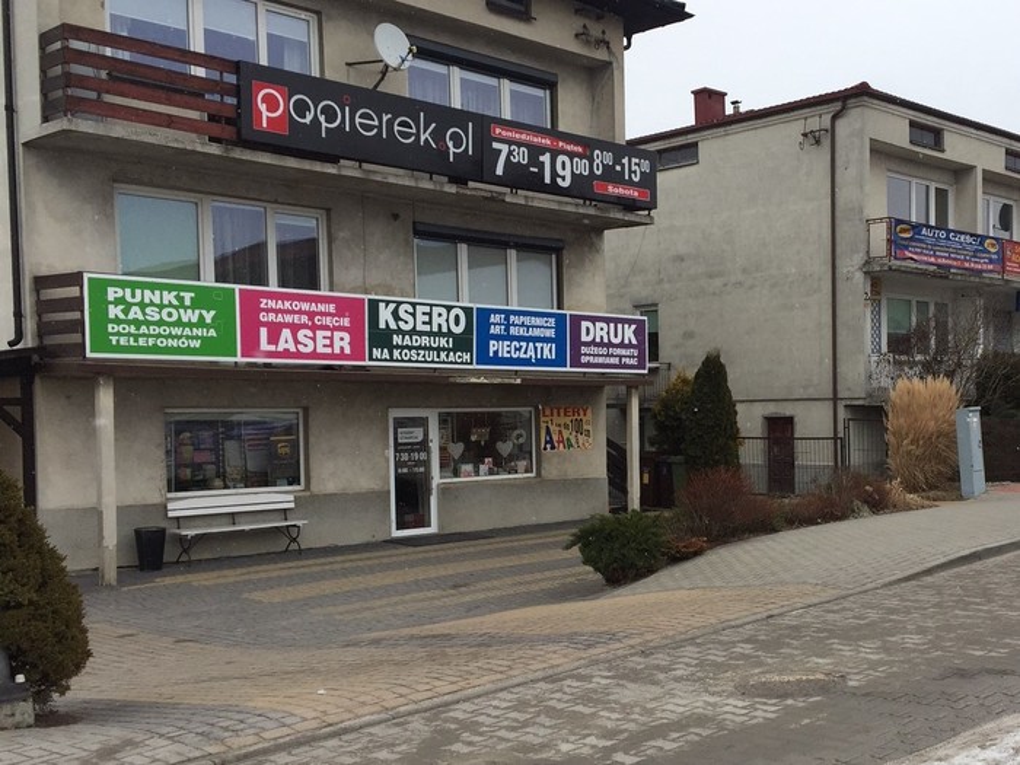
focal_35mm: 29
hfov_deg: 61.7
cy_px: 382
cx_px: 510
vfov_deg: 48.2
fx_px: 855
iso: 32
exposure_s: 1/775
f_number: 2.2
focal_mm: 4.15
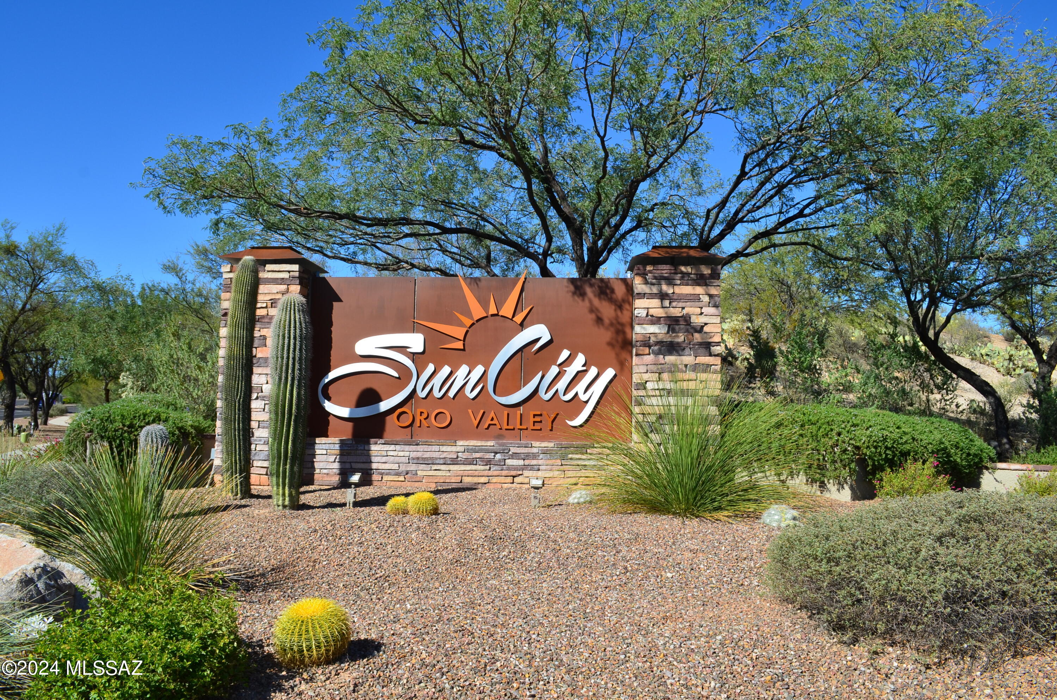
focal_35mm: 27
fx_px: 791
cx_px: 528
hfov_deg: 67.5
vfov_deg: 47.7
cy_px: 350
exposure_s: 1/250
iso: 200
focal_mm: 18
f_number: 10
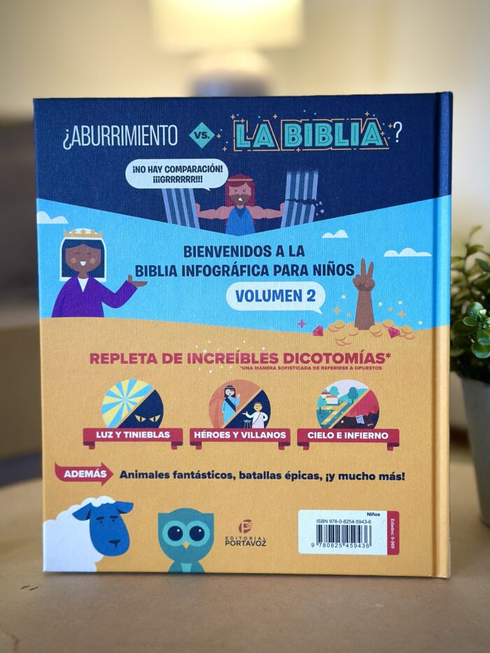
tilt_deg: -7.4
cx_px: 245
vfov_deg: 39.7
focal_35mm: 48
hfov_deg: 30.3
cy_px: 326
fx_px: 906
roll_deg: +0.5
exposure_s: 1/50
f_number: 1.78
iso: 200
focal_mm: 6.86
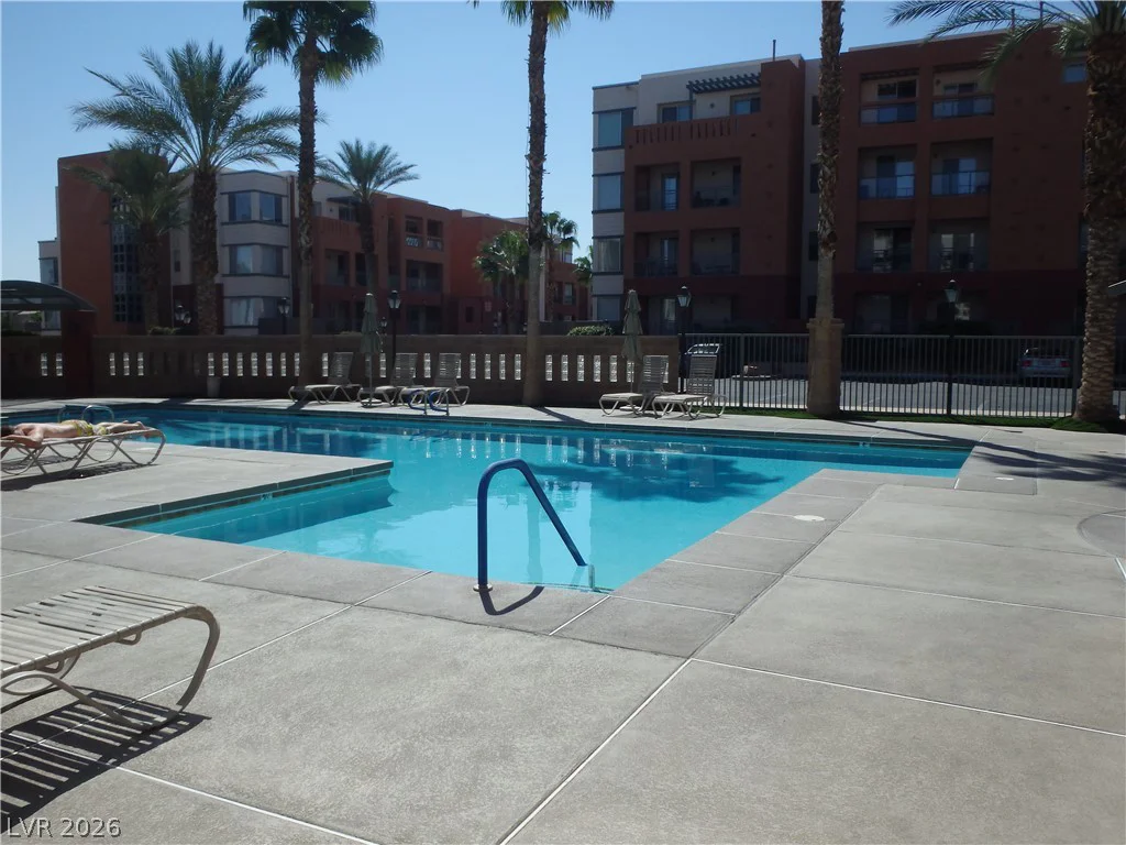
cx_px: 563
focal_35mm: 28
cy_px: 422
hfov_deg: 63.4
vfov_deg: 49.7
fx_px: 911
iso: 125
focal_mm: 5
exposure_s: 1/250
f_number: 11
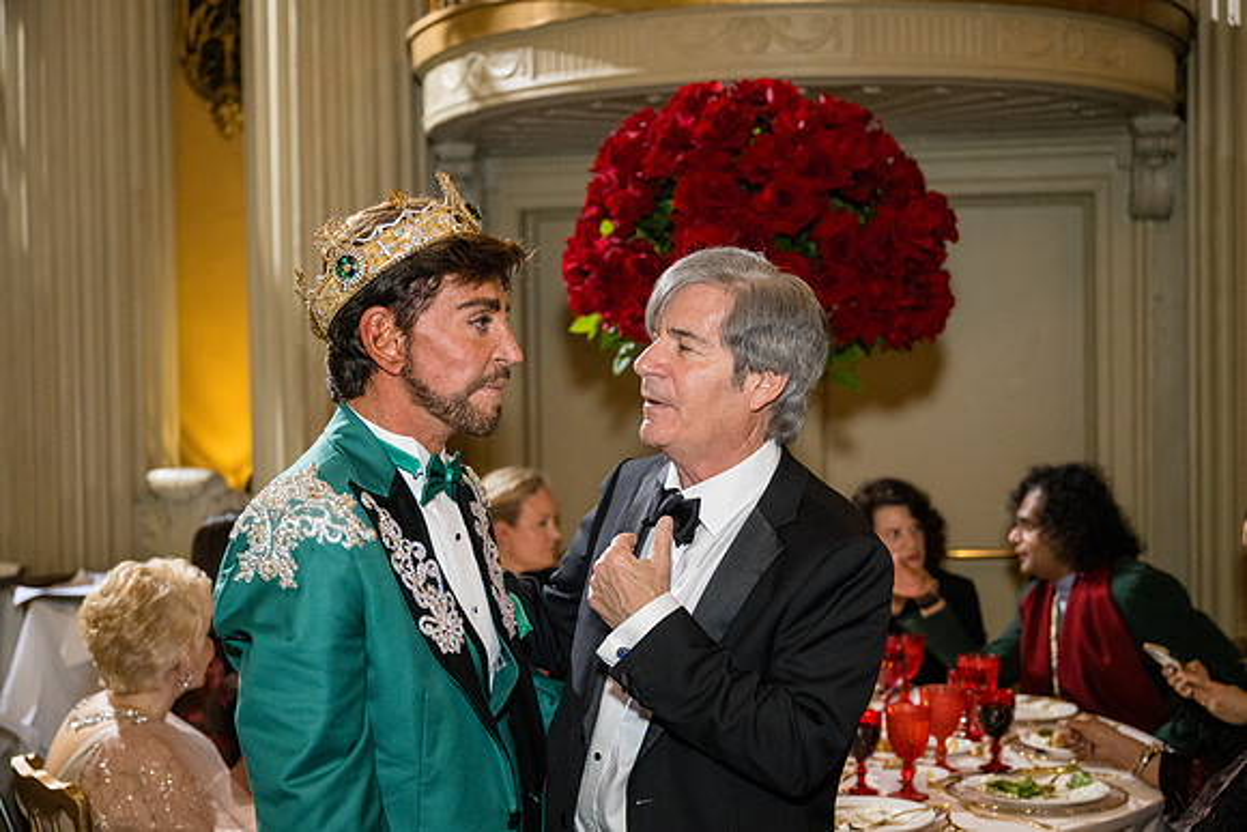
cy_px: 416
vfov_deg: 25.5
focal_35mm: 53
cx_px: 624
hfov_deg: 37.5
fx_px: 1836
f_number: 3.2
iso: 2000
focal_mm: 53
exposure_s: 1/125
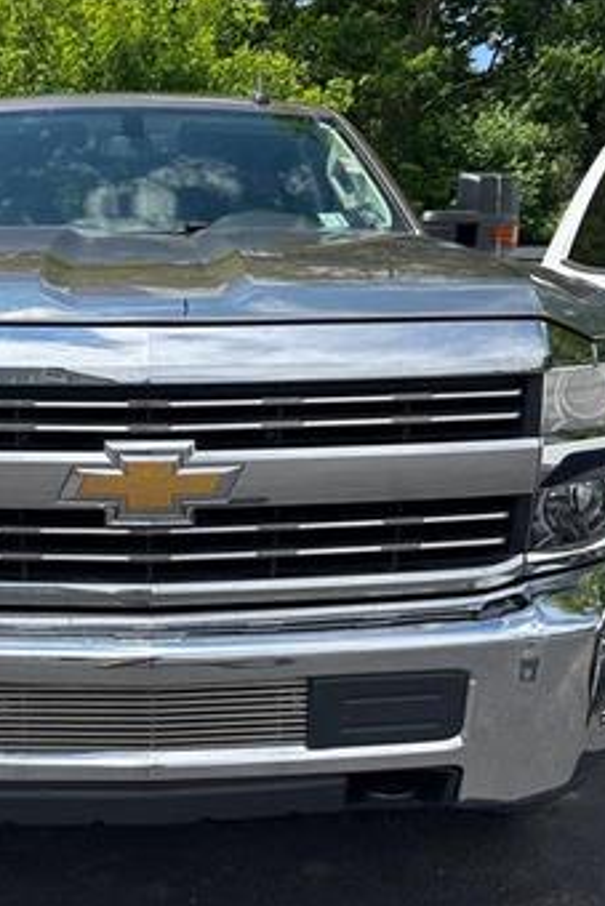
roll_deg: +1.9
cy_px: 496
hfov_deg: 35.2
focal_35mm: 37
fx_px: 932
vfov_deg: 51.8
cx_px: 157
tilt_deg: -13.9
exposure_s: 1/5319
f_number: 1.78
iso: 100
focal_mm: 6.76
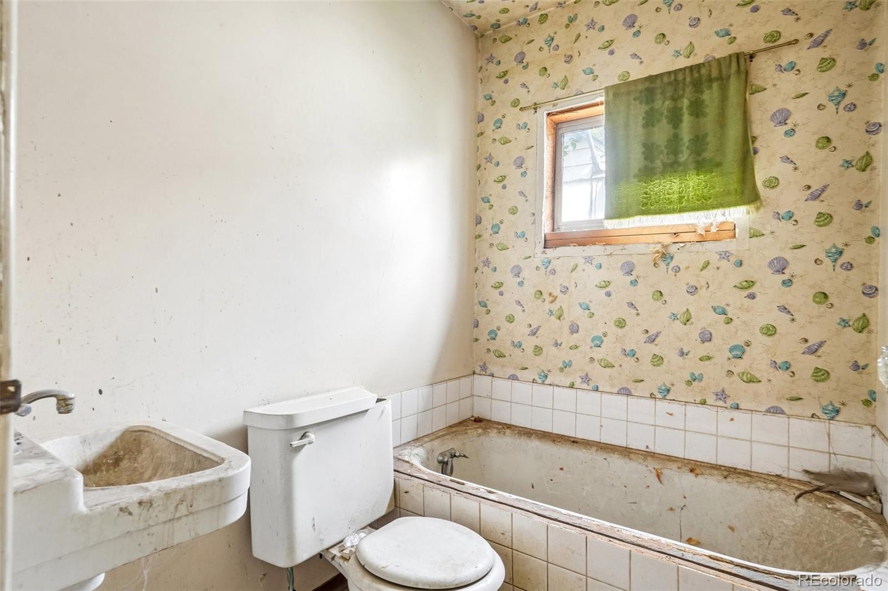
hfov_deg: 90.0
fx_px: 444
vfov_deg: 67.4
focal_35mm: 18
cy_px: 296
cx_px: 444
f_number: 8
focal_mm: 12
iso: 400
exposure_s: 1/5
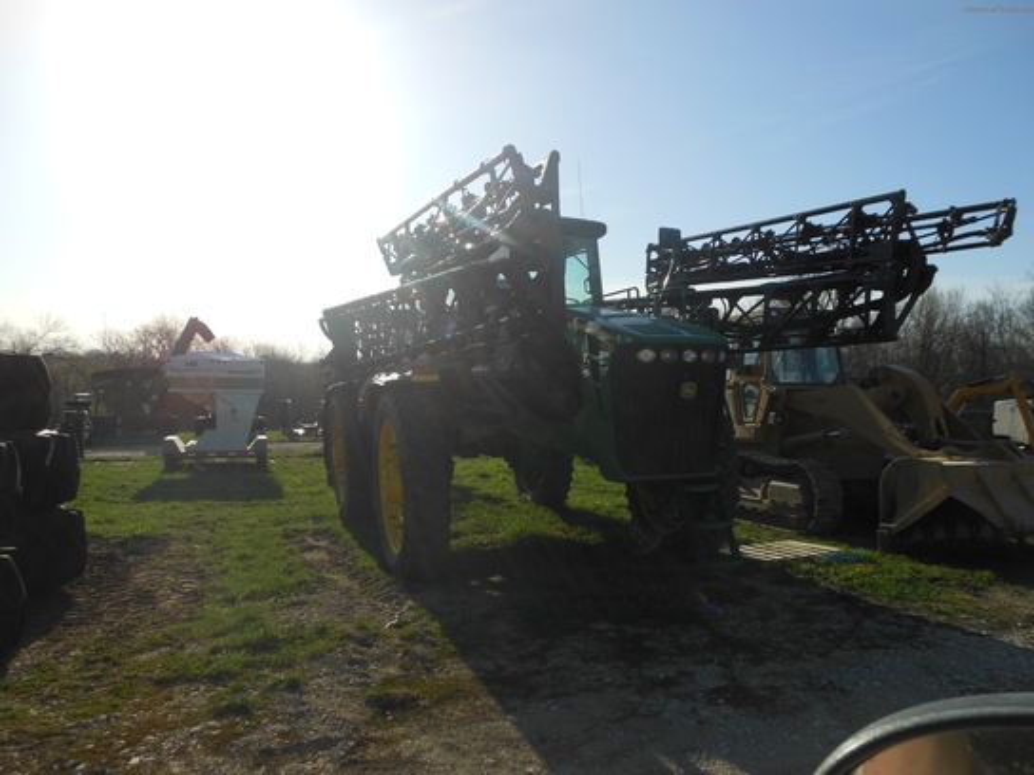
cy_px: 388
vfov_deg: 54.9
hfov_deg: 69.4
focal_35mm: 25
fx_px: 747
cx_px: 517
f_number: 3.2
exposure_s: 1/1250
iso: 80
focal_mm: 4.5
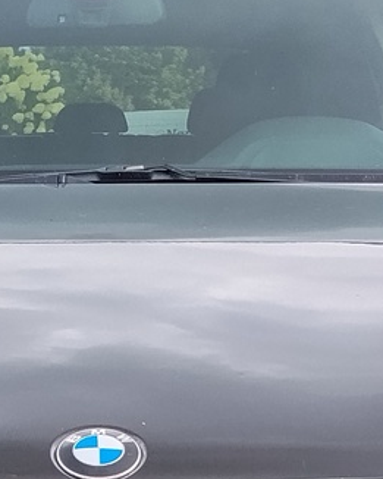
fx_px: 1969
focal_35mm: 139
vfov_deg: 13.5
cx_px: 53
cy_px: 580
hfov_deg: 11.1
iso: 50
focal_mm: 4.22
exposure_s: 1/480
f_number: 1.8
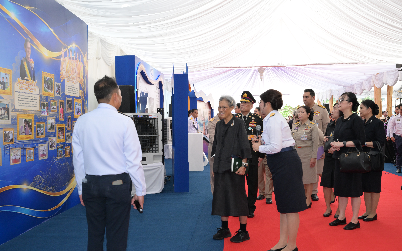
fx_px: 449
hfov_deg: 48.2
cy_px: 134
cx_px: 201
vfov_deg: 31.2
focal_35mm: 41
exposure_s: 1/200
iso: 1600
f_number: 8
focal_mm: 40
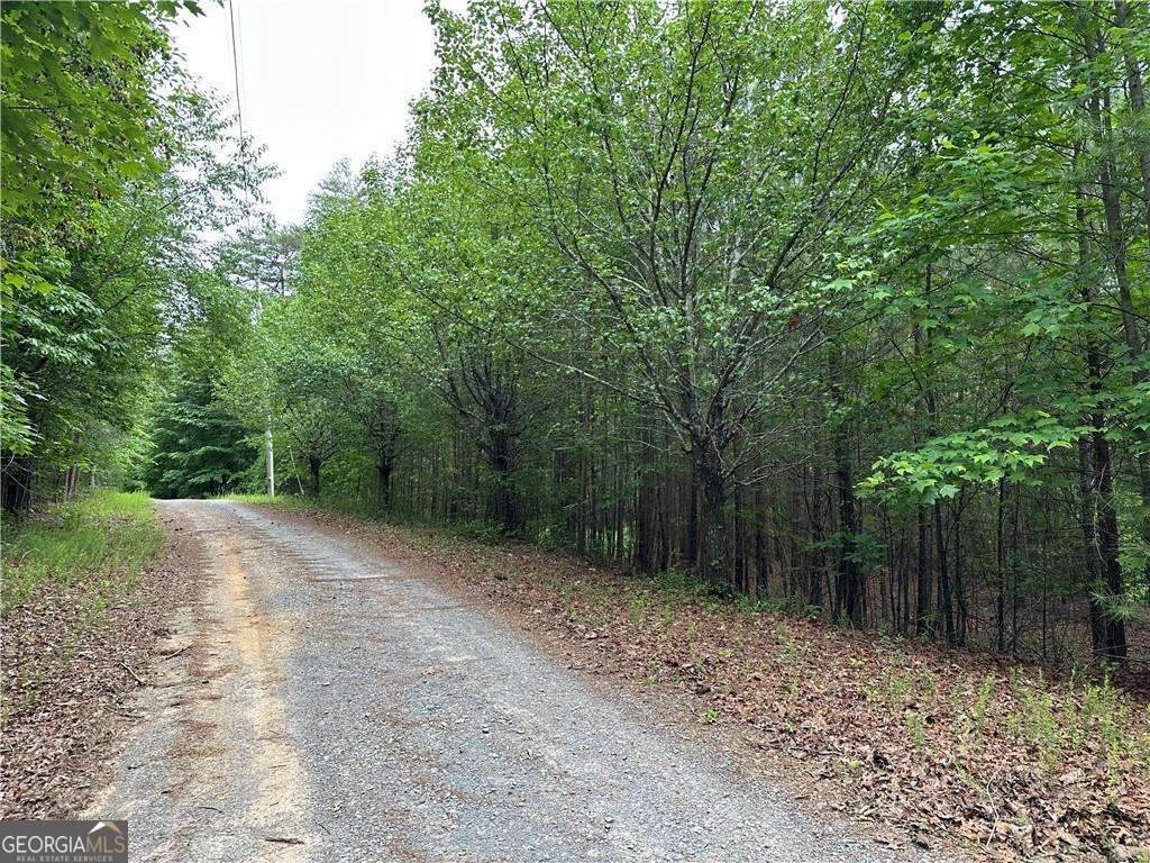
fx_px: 797
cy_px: 432
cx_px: 575
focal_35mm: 24
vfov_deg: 56.8
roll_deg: +0.9
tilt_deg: +3.6
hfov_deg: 71.6
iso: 64
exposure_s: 1/170
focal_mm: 6.86
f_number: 1.78
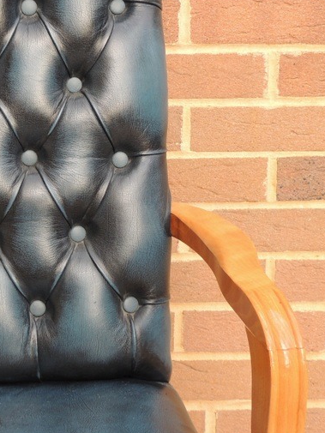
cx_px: -5
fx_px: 888
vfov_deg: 27.3
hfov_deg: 20.1
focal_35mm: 71
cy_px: 154
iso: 100
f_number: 3.3
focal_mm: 6.2
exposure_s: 1/100
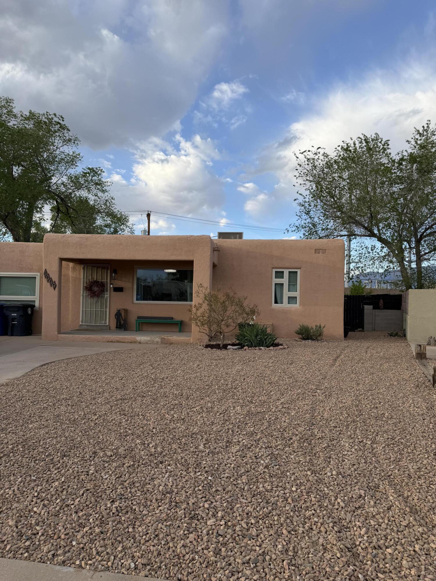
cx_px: 218
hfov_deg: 56.8
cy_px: 290
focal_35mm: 24
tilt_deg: +0.9
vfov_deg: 71.6
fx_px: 403
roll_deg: -1.0
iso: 80
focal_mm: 6.76
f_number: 1.78
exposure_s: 1/1314
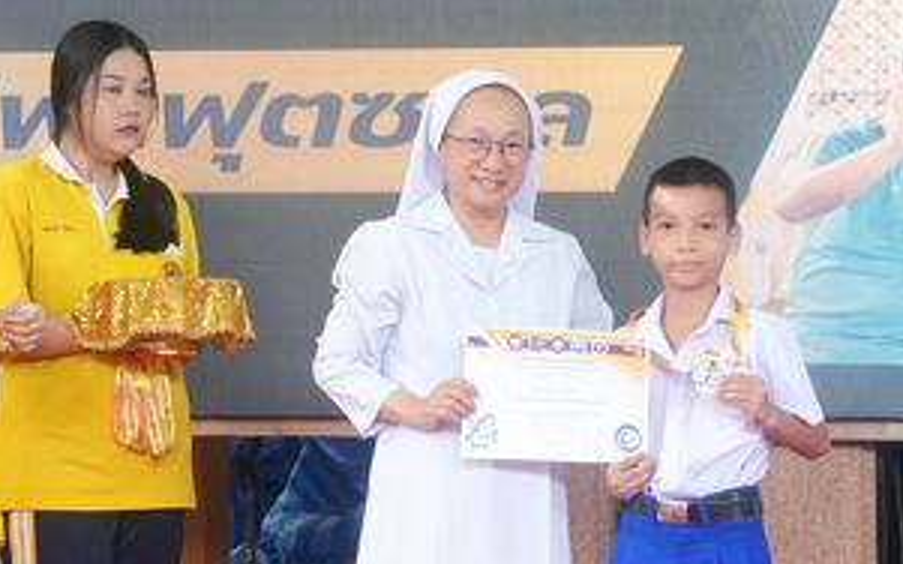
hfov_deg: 17.5
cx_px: 462
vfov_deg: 11.0
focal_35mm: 119
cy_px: 306
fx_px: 2928
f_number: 5.6
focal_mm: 39
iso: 1600
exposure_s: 1/100
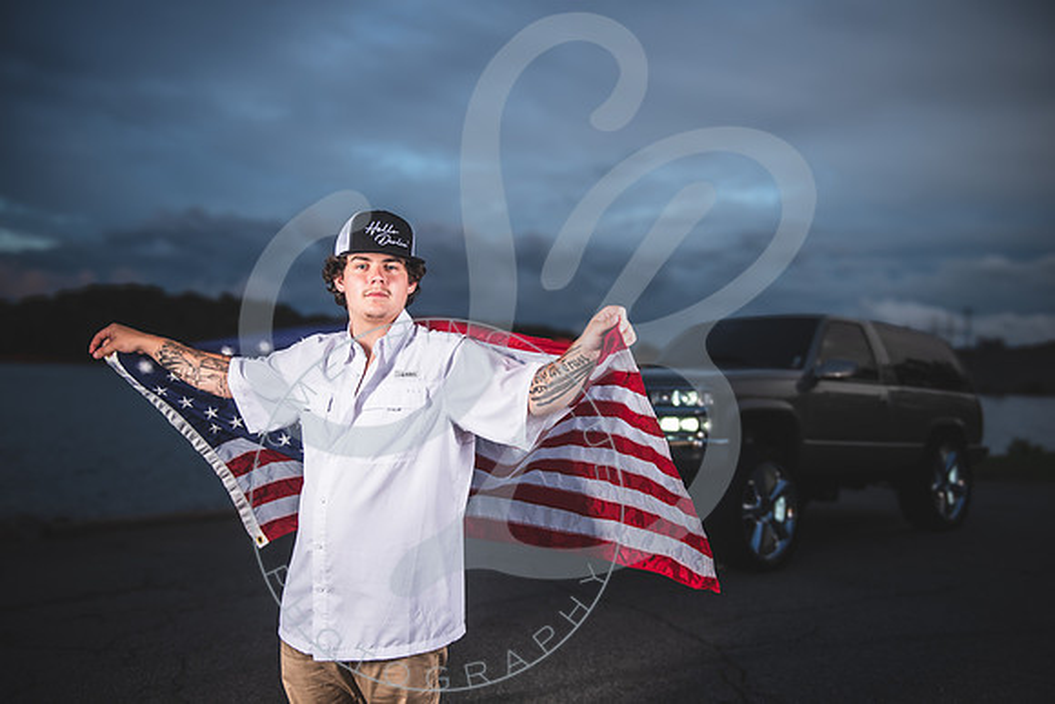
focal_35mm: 32
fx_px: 938
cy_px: 352
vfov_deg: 41.1
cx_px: 528
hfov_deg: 58.7
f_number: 2.8
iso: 100
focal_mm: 32
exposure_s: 1/500
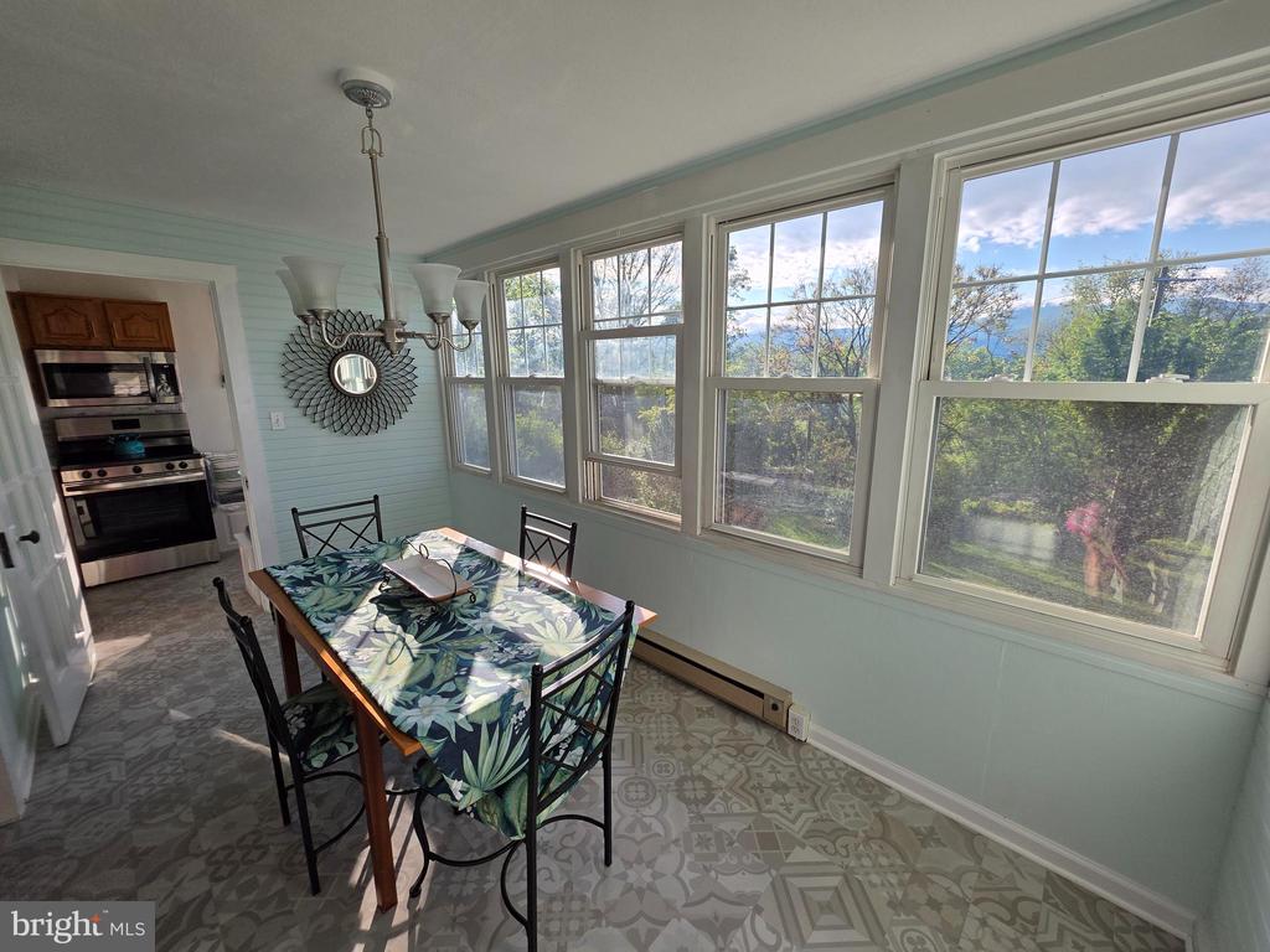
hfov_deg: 106.2
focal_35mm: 13
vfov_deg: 89.9
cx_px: 635
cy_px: 476
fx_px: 477
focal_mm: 2.2
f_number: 1.9
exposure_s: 1/711
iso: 40
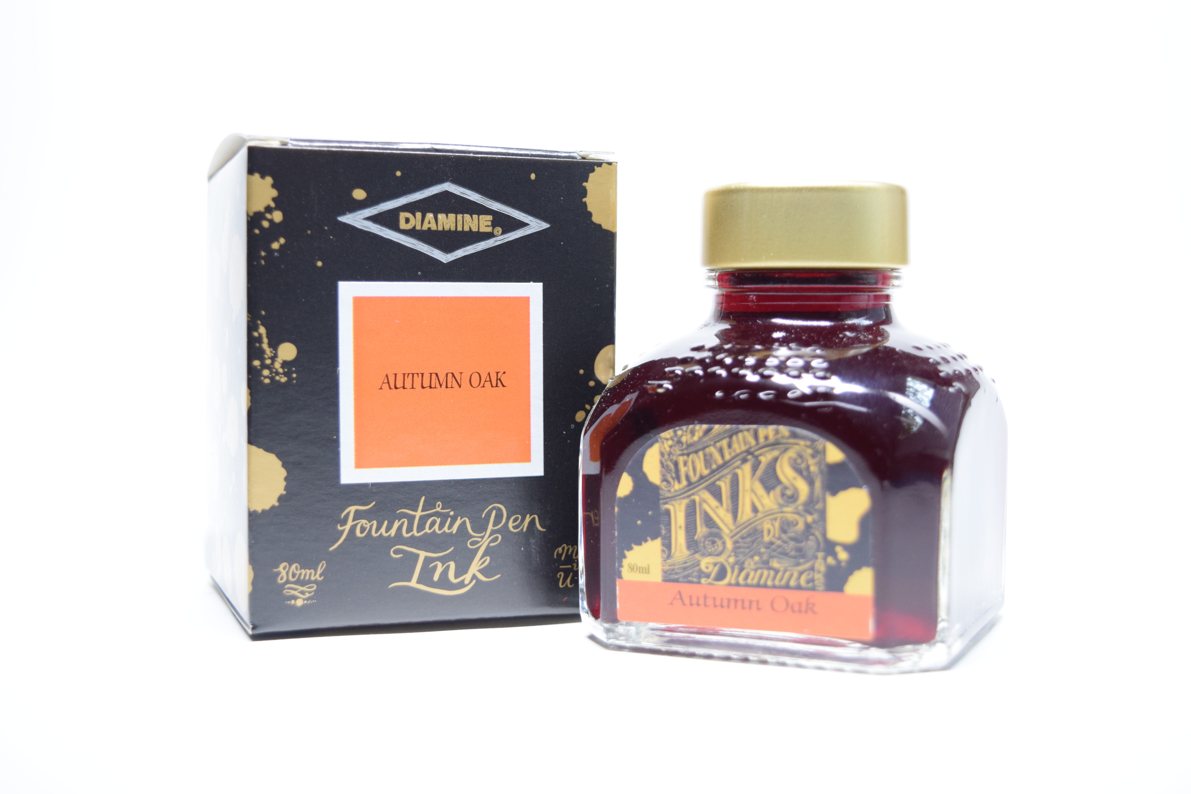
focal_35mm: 48
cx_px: 596
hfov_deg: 41.1
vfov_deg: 28.1
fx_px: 1588
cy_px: 397
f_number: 4.5
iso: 800
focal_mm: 32
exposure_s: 1/60
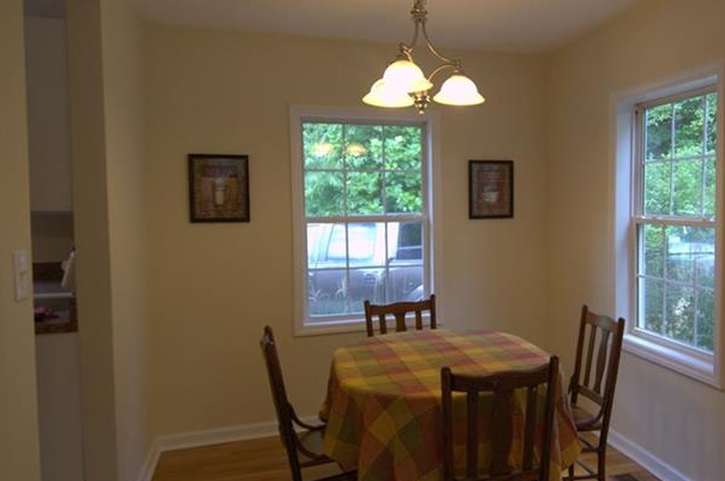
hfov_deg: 32.6
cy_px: 235
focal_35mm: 61
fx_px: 1227
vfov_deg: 22.2
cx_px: 502
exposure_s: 1/125
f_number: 4
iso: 400
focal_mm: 24
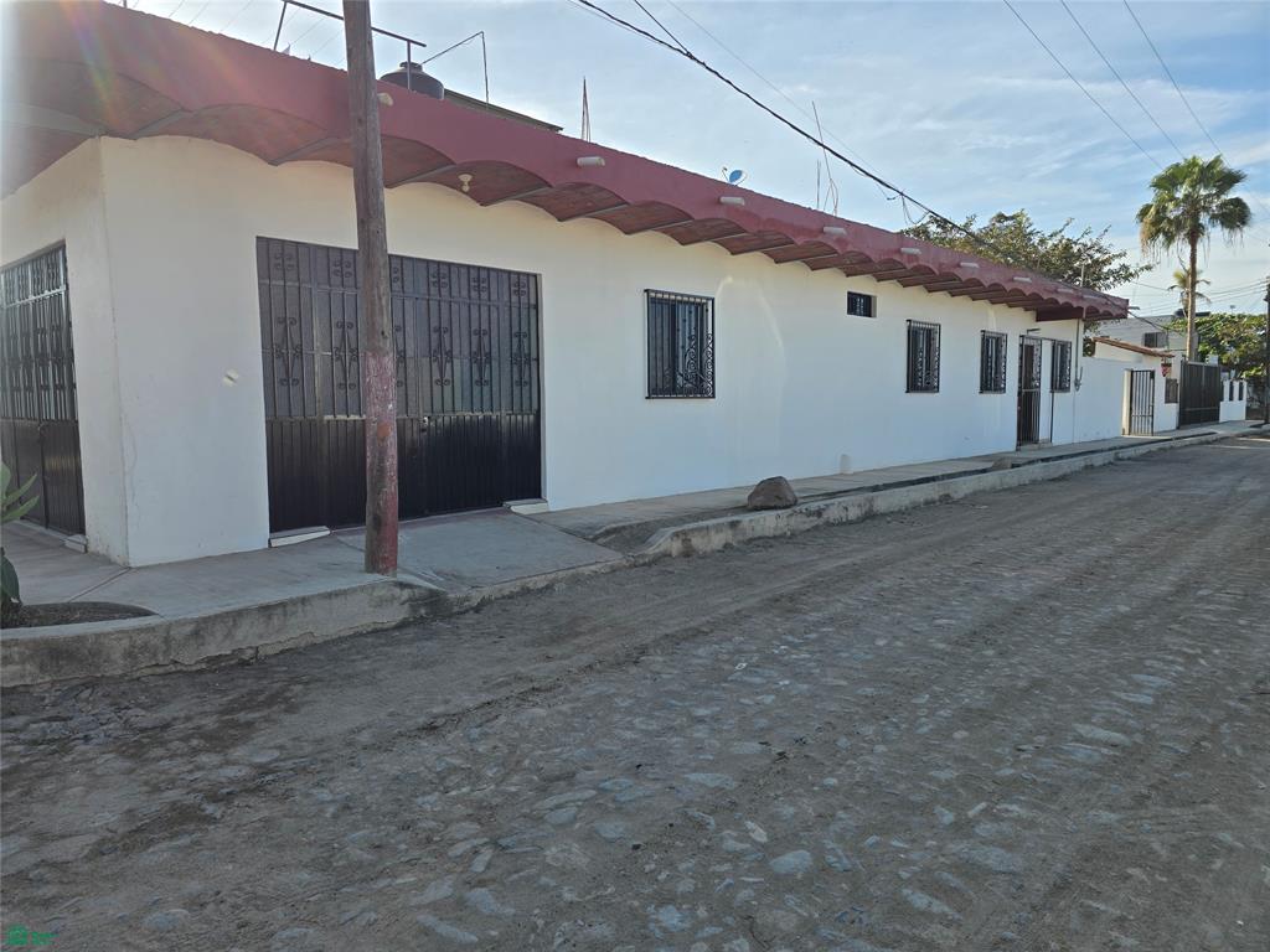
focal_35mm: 23
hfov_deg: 73.9
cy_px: 476
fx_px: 844
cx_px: 635
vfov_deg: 58.9
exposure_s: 1/765
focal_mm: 6.3
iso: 12
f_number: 1.7
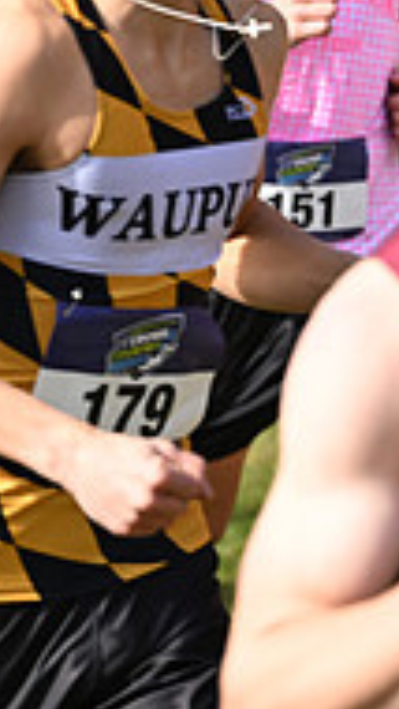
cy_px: 181
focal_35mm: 288
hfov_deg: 4.1
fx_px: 5412
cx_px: -612
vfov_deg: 7.5
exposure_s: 1/1000
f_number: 3.5
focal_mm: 90
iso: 250
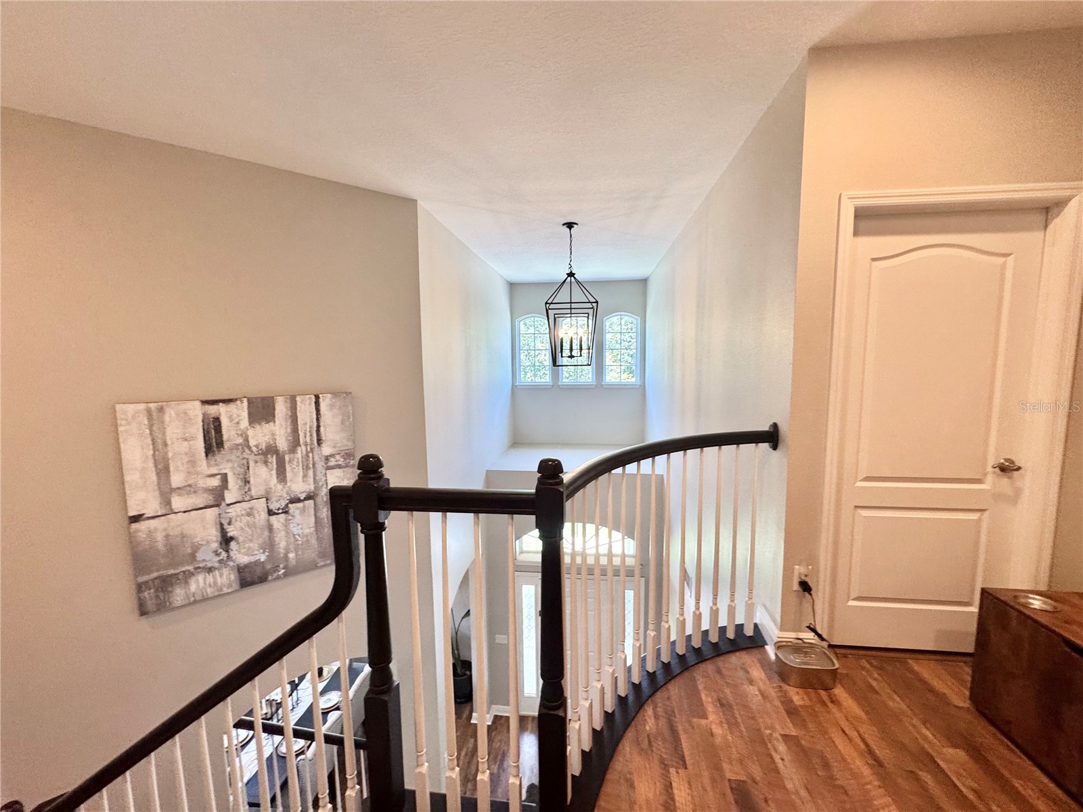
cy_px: 406
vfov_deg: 85.7
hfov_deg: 102.1
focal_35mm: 14
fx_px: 438
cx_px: 542
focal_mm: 2.22
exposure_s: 1/120
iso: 160
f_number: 2.2
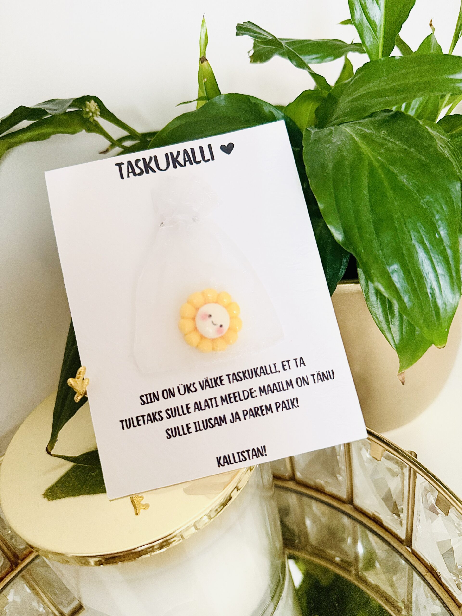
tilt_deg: -30.5
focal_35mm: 24
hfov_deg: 56.8
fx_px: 427
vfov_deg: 71.6
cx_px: 231
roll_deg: +11.4
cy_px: 308
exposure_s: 1/60
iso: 500
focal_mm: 6.76
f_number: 1.78
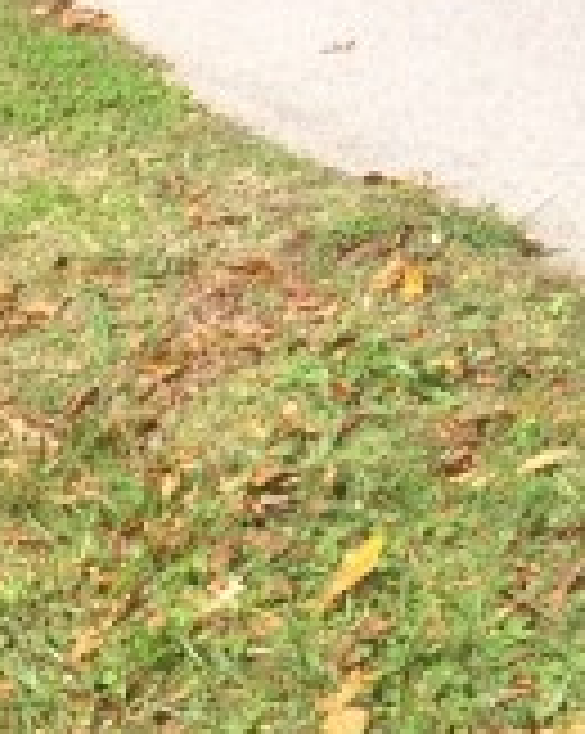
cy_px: 1599
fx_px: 3860
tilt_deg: -30.0
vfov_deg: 9.9
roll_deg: +1.3
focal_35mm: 178
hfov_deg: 7.2
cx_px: -1462
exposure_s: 1/873
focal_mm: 4.15
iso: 32
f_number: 2.2
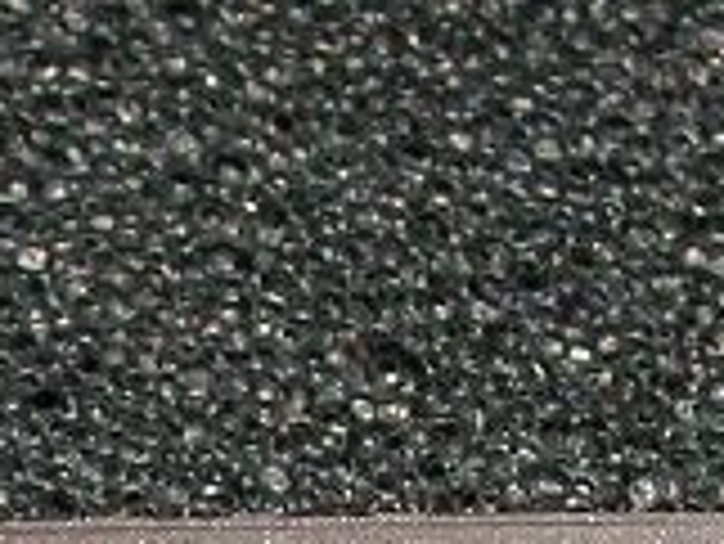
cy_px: 962
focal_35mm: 229
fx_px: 4793
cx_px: -189
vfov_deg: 6.4
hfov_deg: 8.5
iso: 50
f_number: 5.4
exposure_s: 1/60.1
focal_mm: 7.7
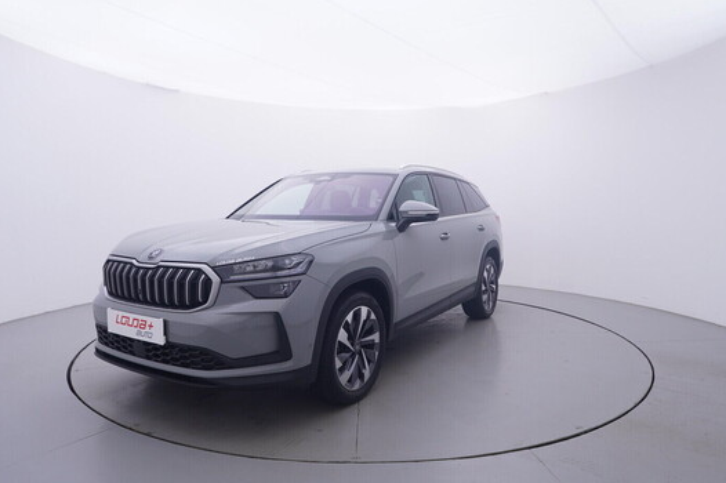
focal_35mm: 24
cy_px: 239
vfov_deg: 54.0
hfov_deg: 74.9
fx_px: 474
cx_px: 365
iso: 200
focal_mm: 15
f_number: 5
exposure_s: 1/80
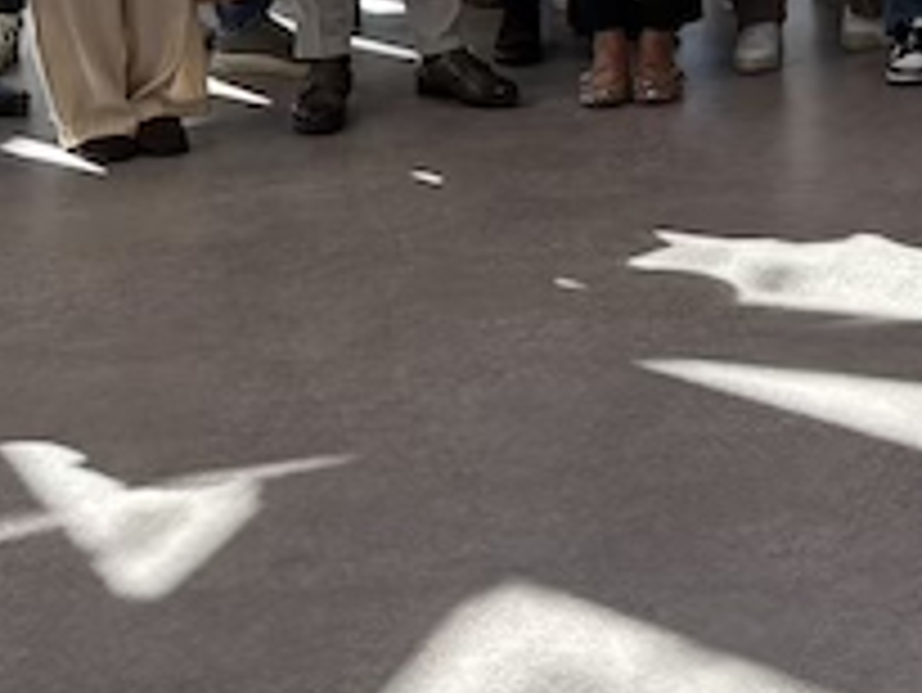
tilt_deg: +0.3
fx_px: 3385
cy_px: -662
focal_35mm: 127
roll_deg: +0.4
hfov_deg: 14.5
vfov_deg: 10.7
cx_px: 1367
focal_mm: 5.96
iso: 50
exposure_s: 1/466
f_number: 1.6
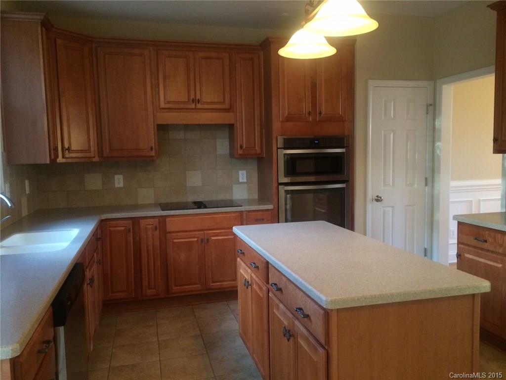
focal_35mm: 30
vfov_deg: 46.8
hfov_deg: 60.0
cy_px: 190
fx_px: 439
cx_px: 253
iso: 250
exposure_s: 1/30
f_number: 2.2
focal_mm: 4.12
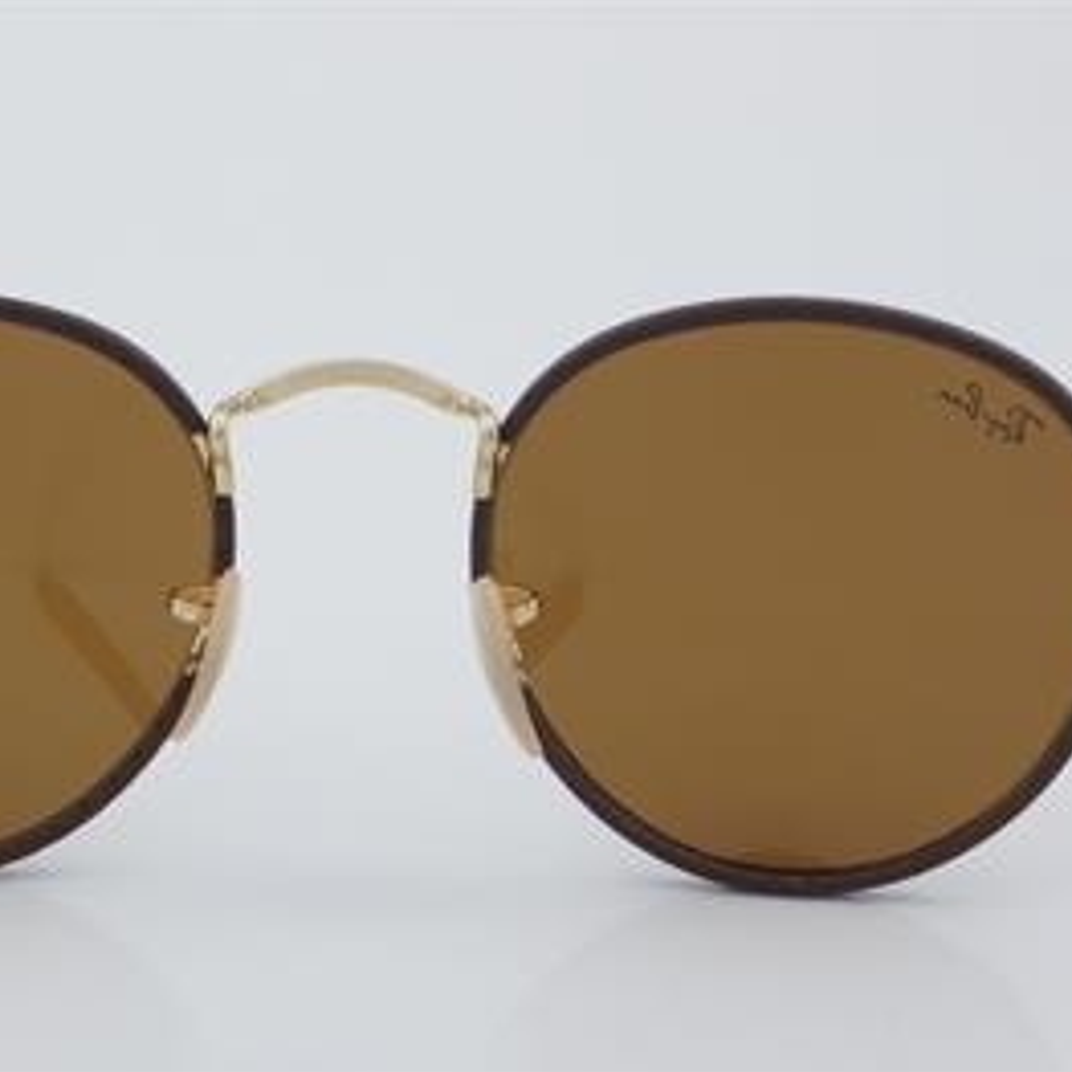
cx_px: 355
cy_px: 538
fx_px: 3737
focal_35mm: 107
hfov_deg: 16.3
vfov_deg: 16.3
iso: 100
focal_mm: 55
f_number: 32
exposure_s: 1/4
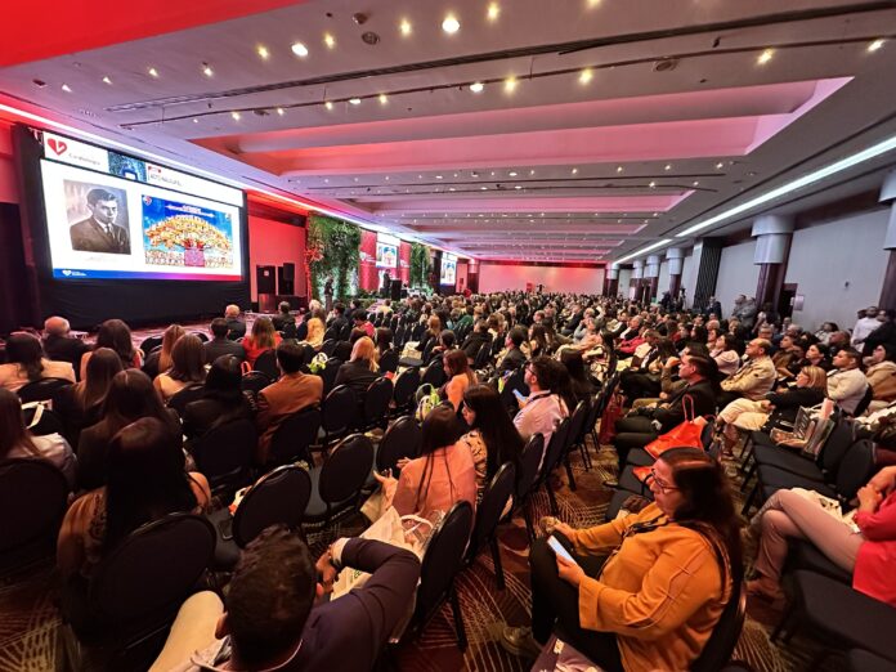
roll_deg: -2.7
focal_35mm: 14
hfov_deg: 102.1
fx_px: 362
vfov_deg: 85.7
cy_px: 336
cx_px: 448
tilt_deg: -7.2
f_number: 2.2
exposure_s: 1/60
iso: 1000
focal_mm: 2.22
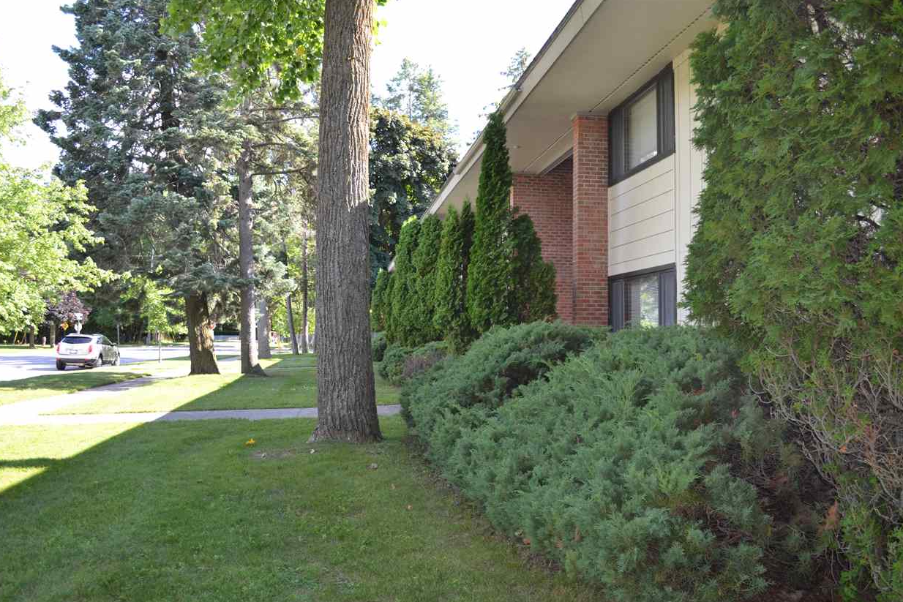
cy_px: 310
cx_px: 460
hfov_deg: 65.5
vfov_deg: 46.4
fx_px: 702
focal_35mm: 28
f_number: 4
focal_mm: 18
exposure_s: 1/125
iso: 140
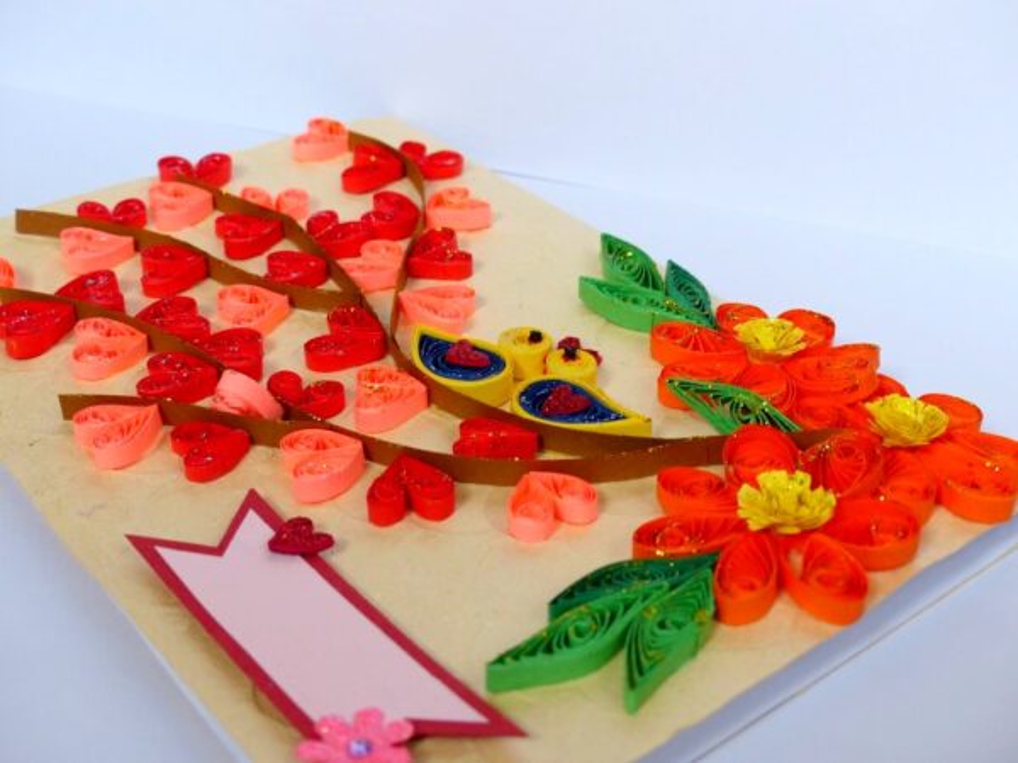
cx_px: 509
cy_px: 382
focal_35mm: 47
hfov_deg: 40.4
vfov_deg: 30.9
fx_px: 1382
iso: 125
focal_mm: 8.4
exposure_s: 1/60
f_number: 2.8
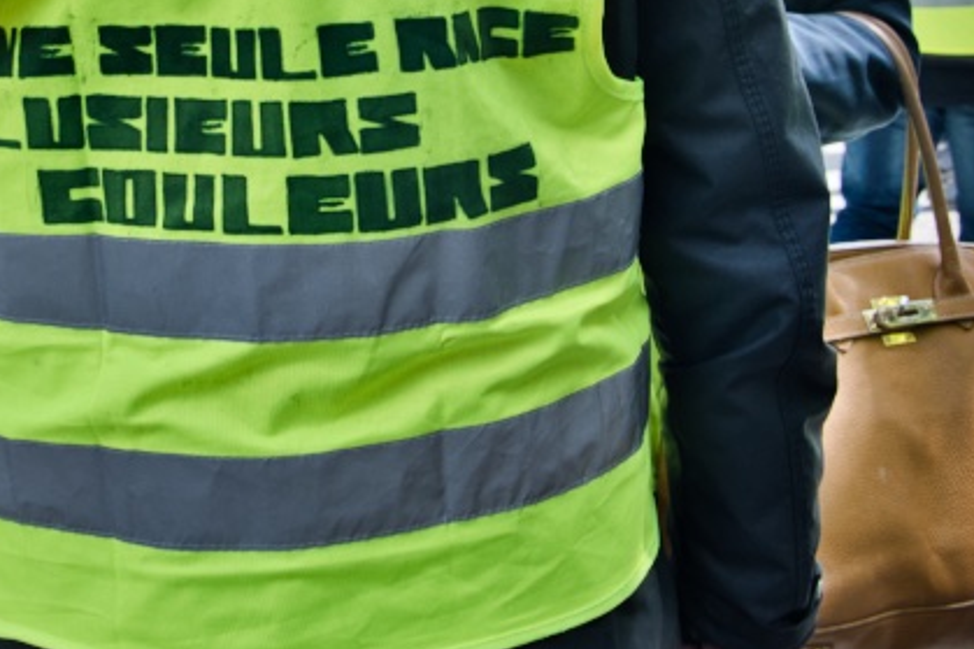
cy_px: -42
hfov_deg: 18.3
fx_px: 2975
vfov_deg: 12.3
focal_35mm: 110
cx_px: 128
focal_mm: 30
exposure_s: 1/160
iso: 160
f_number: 9
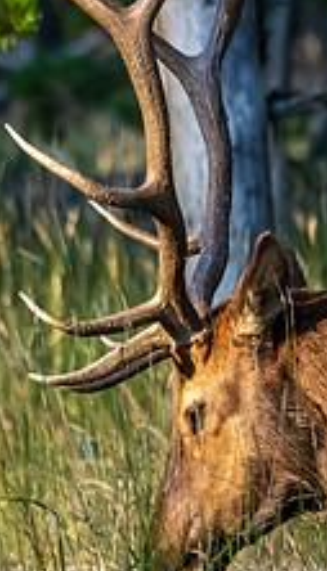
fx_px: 35278
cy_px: 429
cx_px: 463
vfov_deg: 0.9
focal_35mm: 2318
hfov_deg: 0.5
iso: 2500
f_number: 8
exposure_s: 1/1600
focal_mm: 500
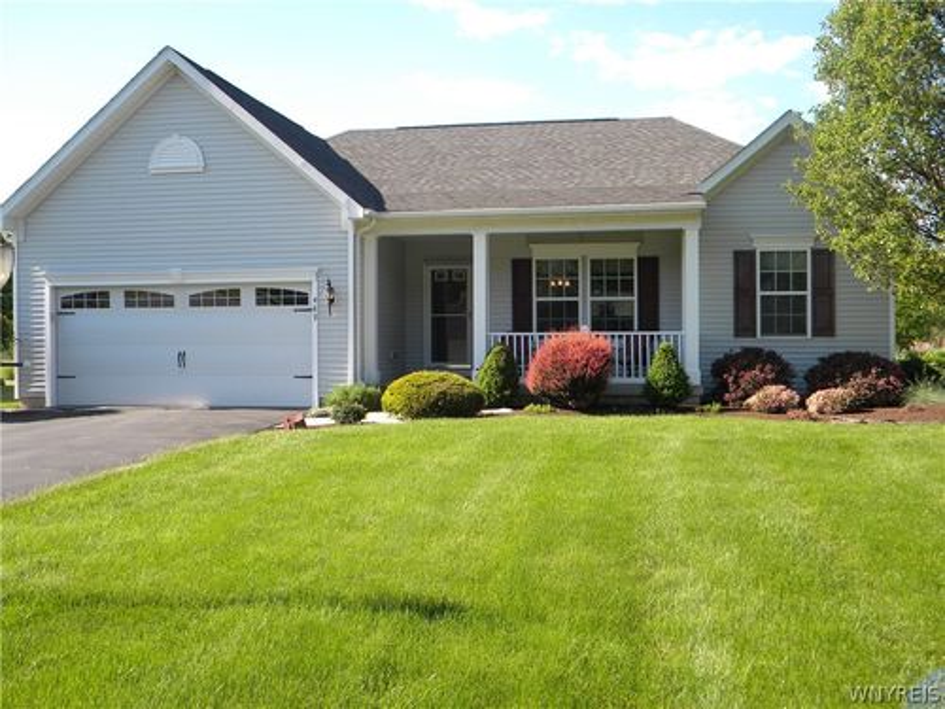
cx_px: 472
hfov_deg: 51.4
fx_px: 983
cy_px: 354
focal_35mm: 36
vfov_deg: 39.7
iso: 80
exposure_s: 1/330
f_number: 3.7
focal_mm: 6.4
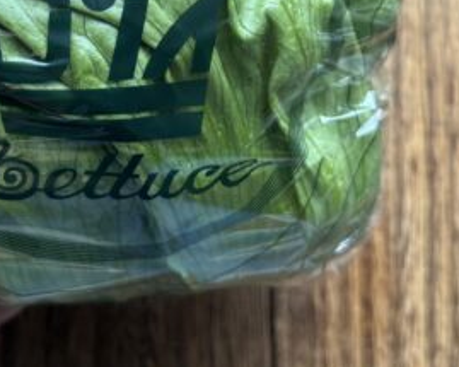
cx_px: 114
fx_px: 910
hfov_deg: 27.9
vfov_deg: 21.8
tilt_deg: -78.8
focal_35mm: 67
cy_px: -19
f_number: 1.78
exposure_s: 1/121
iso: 160
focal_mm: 6.76
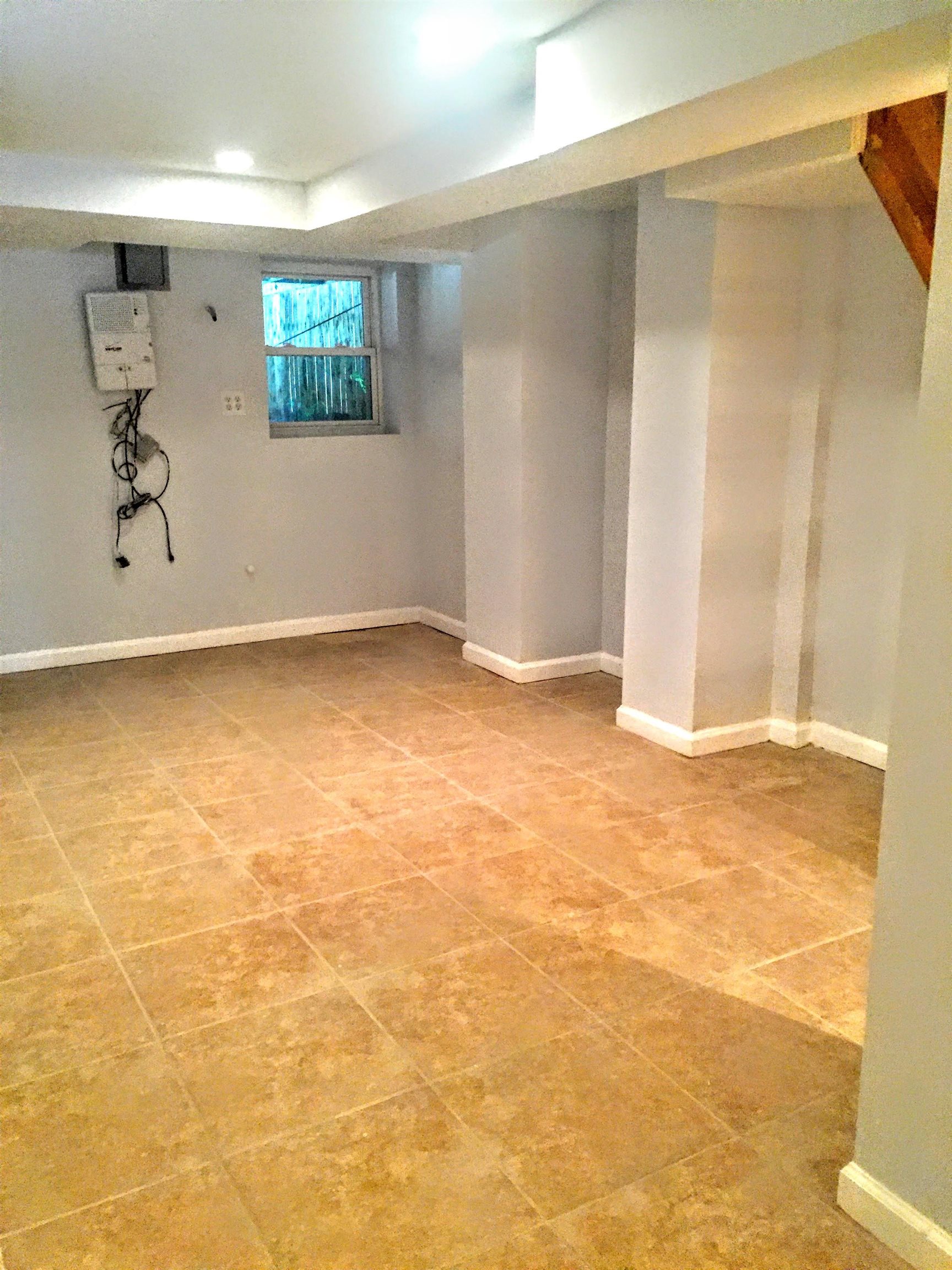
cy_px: 635
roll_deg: +1.0
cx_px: 476
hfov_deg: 48.2
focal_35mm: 29
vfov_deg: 61.7
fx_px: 1063
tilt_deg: -12.2
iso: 250
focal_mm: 4.15
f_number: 2.2
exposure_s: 1/15
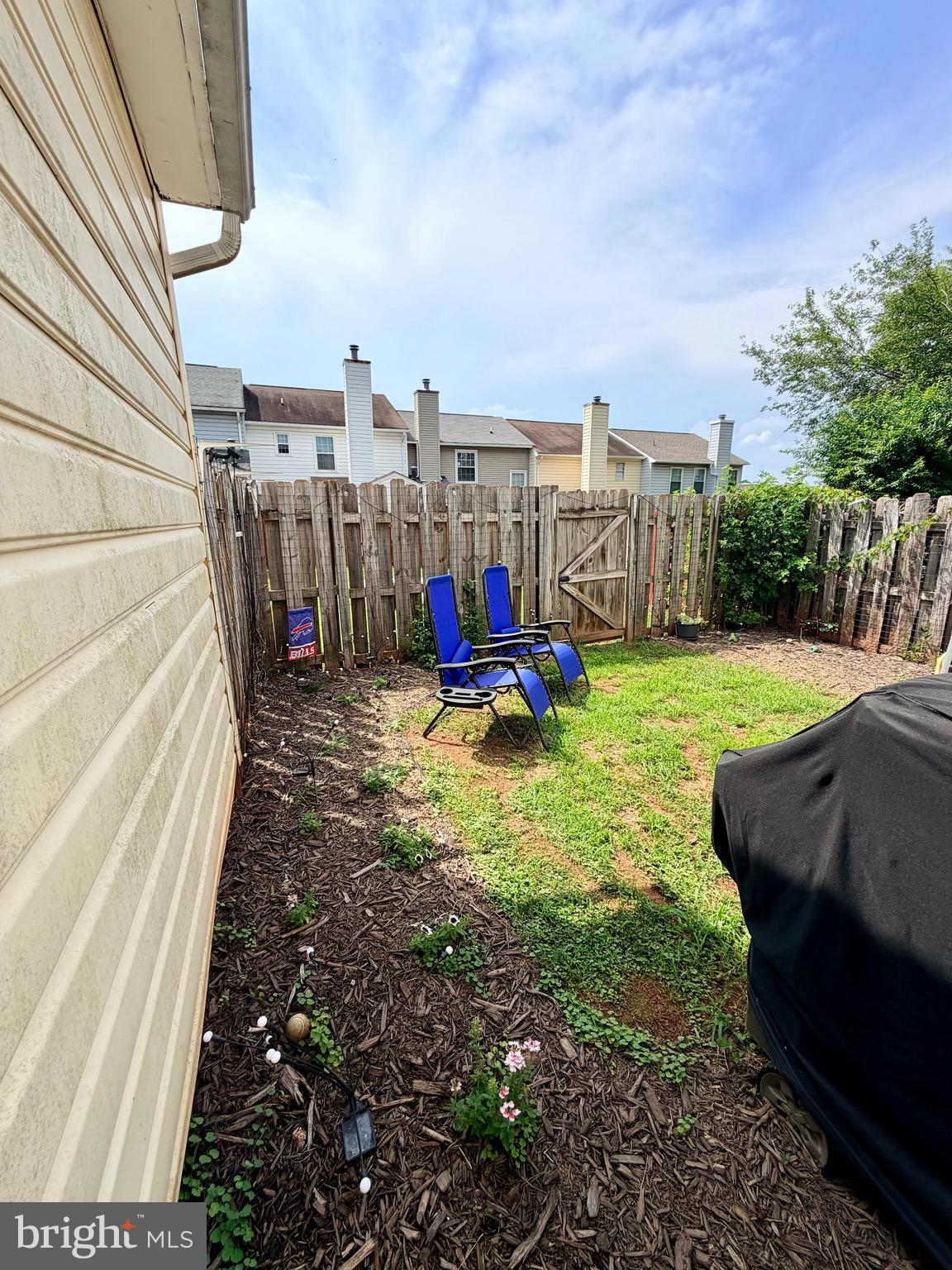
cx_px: 476
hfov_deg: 85.7
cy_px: 635
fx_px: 513
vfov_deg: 102.1
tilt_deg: -12.0
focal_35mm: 14
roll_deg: +1.5
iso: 20
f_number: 2.2
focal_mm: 2.22
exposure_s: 1/970
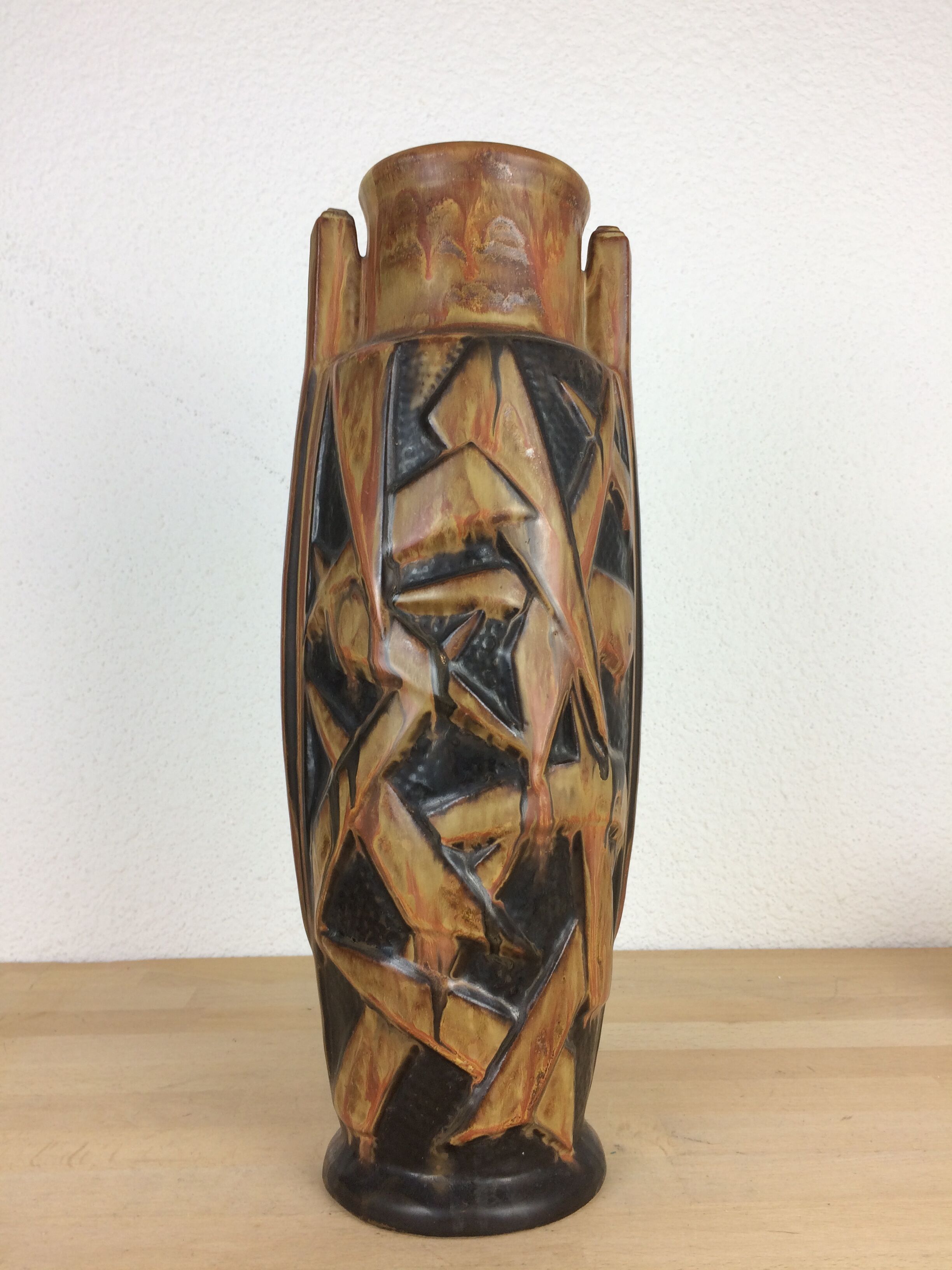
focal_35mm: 29
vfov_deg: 61.7
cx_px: 476
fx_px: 1063
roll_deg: +1.7
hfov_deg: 48.2
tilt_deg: -1.1
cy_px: 635
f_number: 2.2
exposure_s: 1/50
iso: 40
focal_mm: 4.15
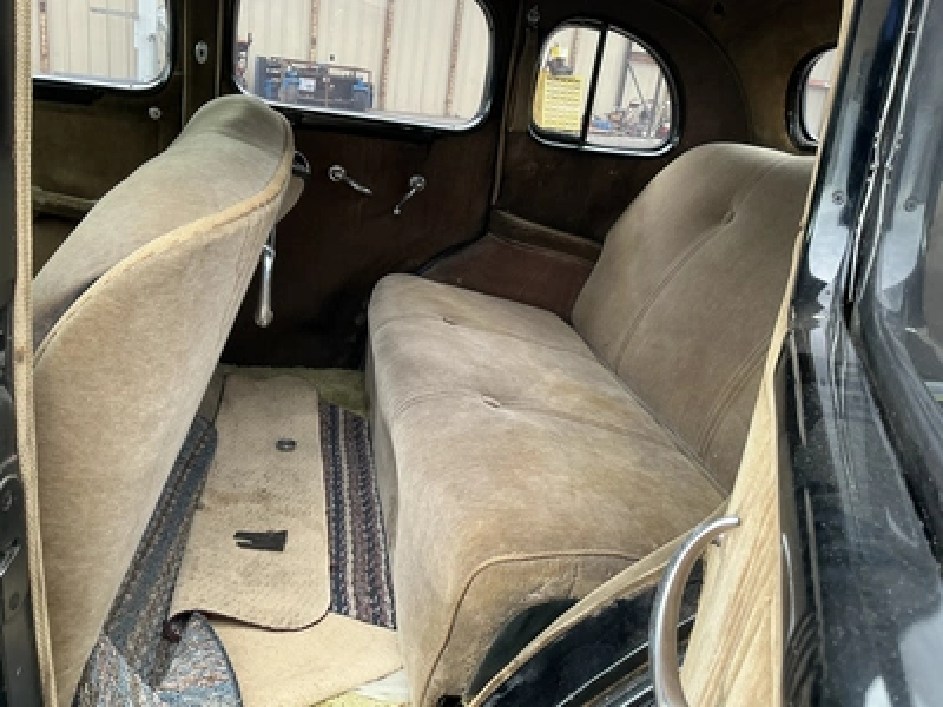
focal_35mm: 28
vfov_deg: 49.7
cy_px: 354
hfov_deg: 63.4
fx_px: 763
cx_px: 472
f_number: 1.8
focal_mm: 3
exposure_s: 1/94
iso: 64
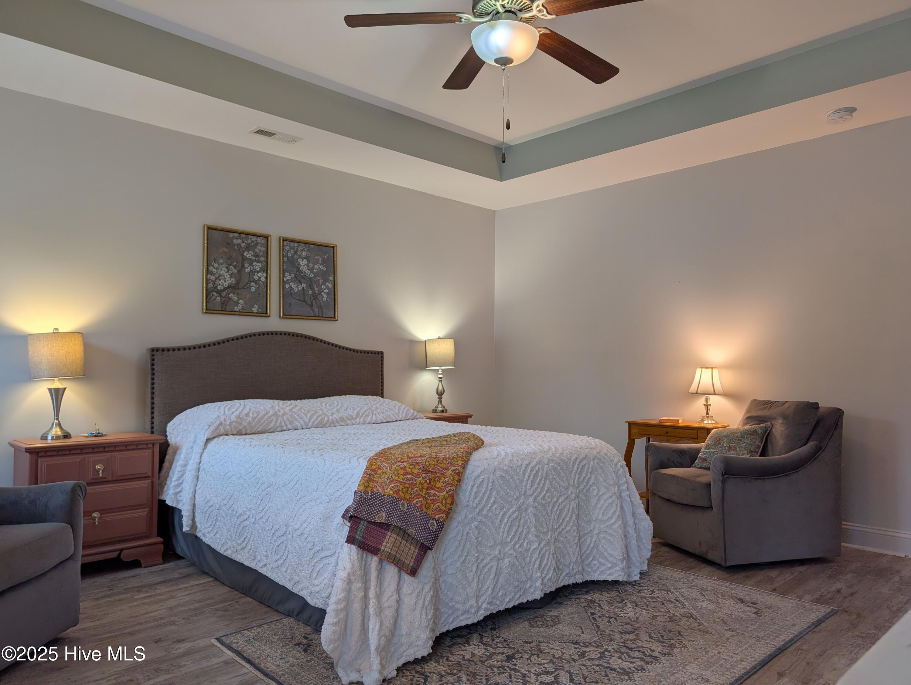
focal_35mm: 24
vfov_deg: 56.9
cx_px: 456
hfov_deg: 71.5
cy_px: 342
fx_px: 632
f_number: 1.68
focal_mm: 6.9
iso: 23
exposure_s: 1/240
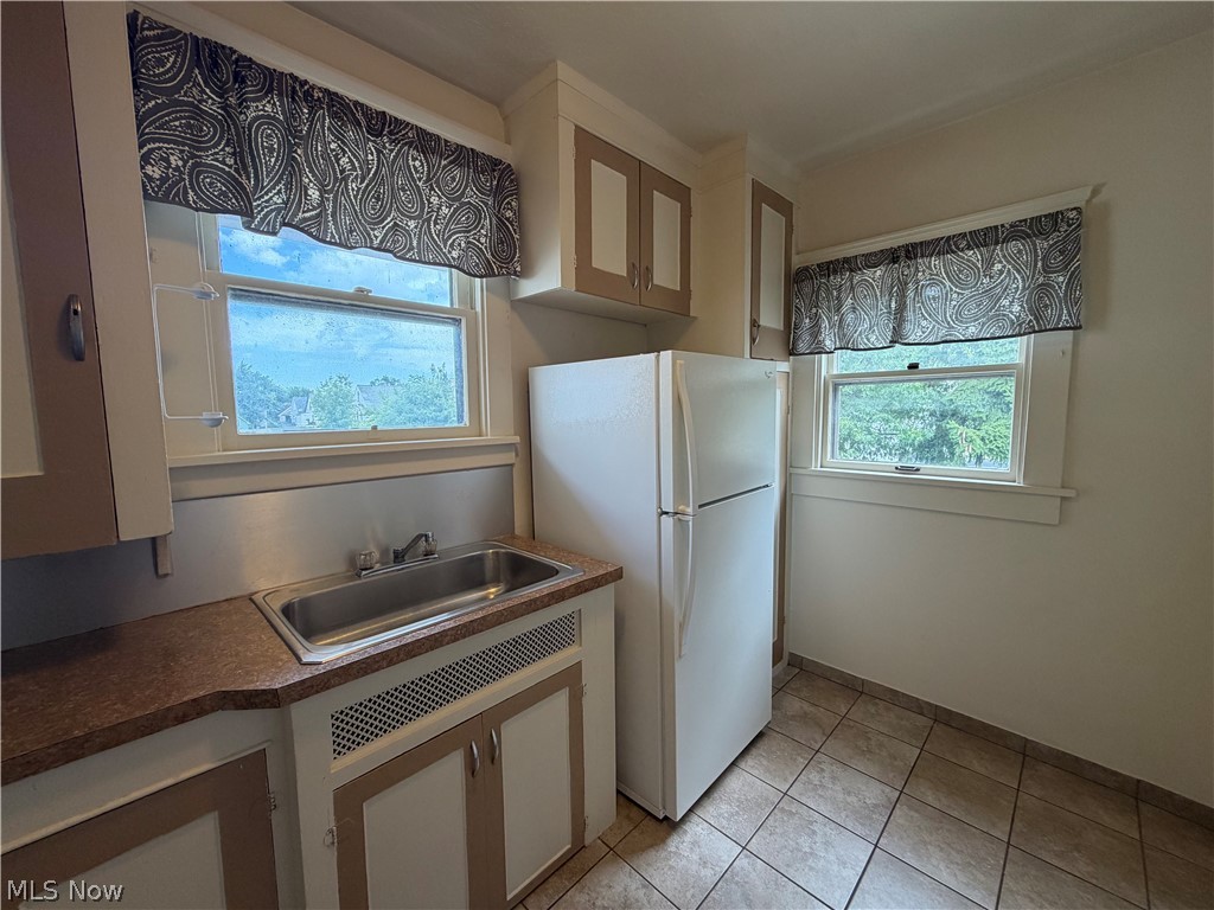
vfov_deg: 85.7
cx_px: 607
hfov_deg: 102.1
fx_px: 491
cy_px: 455
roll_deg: +0.3
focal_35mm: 14
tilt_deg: -4.3
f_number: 2.2
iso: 125
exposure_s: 1/120
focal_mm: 2.22
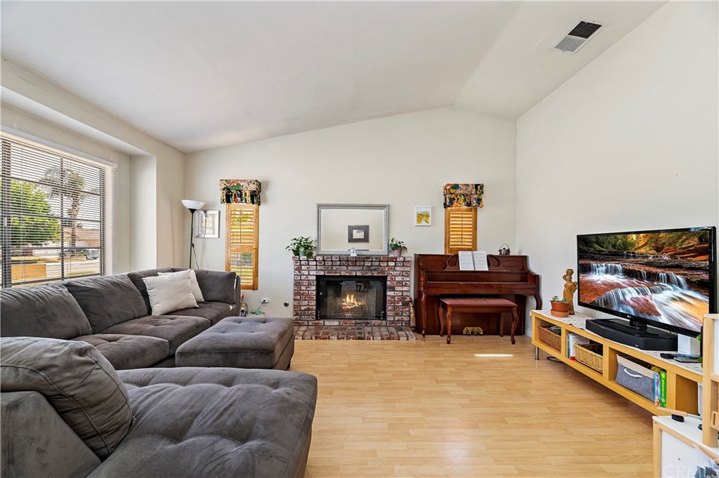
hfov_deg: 104.3
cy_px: 239
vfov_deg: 81.1
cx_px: 360
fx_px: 279
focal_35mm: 14
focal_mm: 14
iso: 500
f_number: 10
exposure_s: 1/25
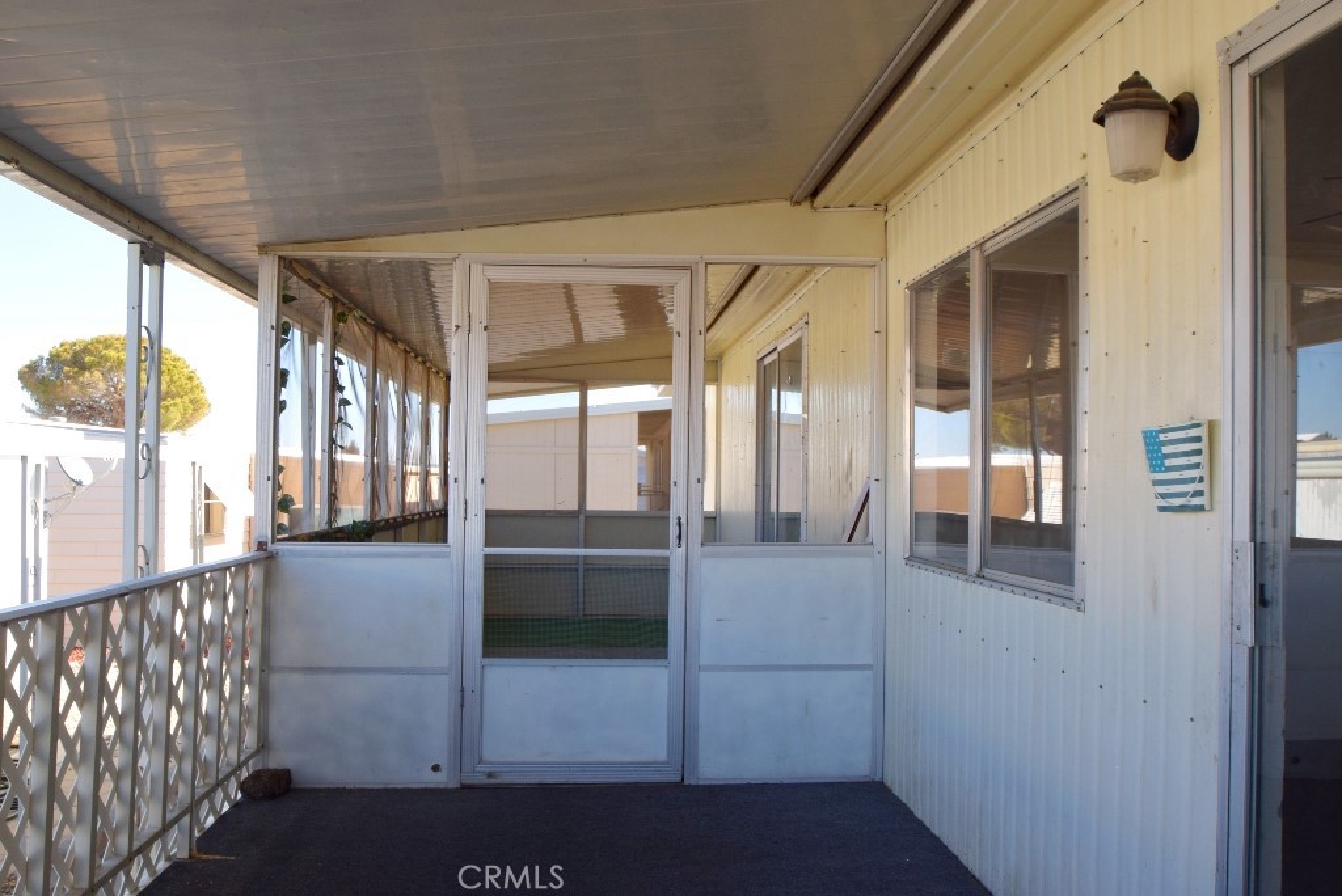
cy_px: 448
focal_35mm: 32
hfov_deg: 59.5
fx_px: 1175
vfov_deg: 41.8
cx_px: 671
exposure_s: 1/250
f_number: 10
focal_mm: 21
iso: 400
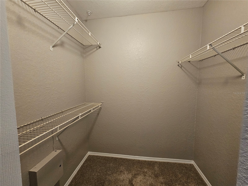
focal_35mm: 13
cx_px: 124
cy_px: 93
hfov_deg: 106.2
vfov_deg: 89.9
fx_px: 93
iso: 400
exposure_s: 1/30
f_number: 2.2
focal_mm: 2.2
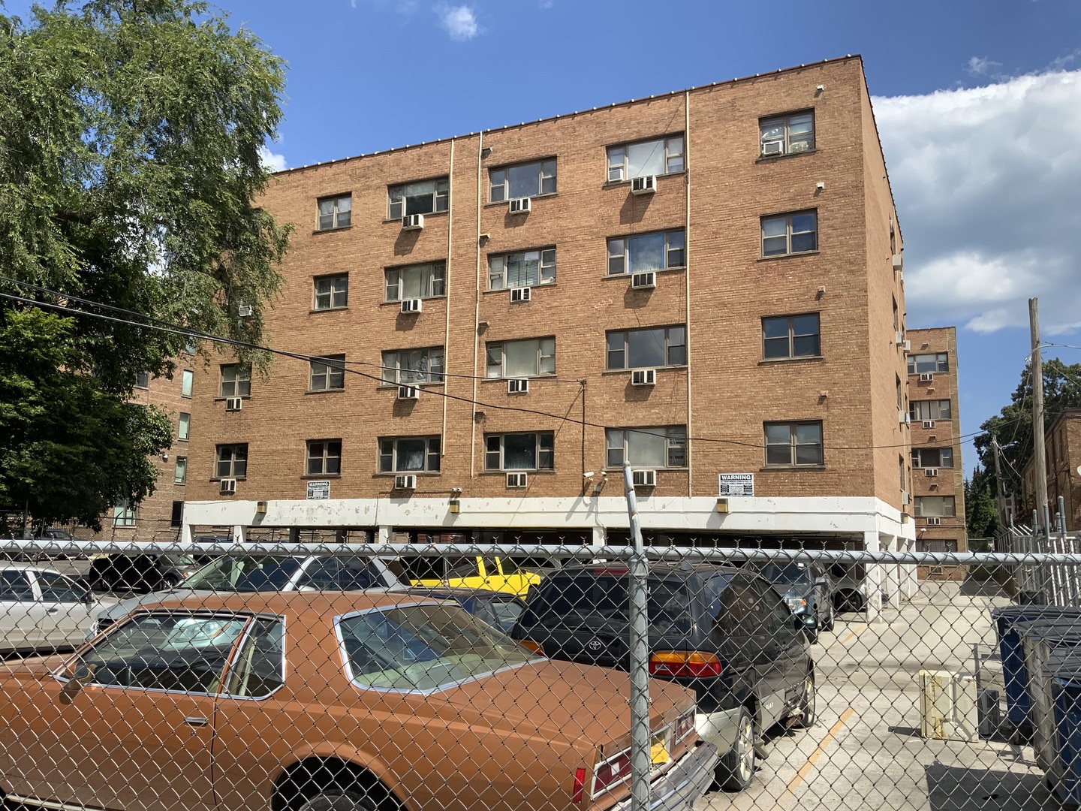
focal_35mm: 29
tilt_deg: +9.6
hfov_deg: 61.7
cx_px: 540
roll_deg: -2.2
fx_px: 906
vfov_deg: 48.2
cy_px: 406
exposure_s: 1/2227
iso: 16
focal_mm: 3
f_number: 1.8
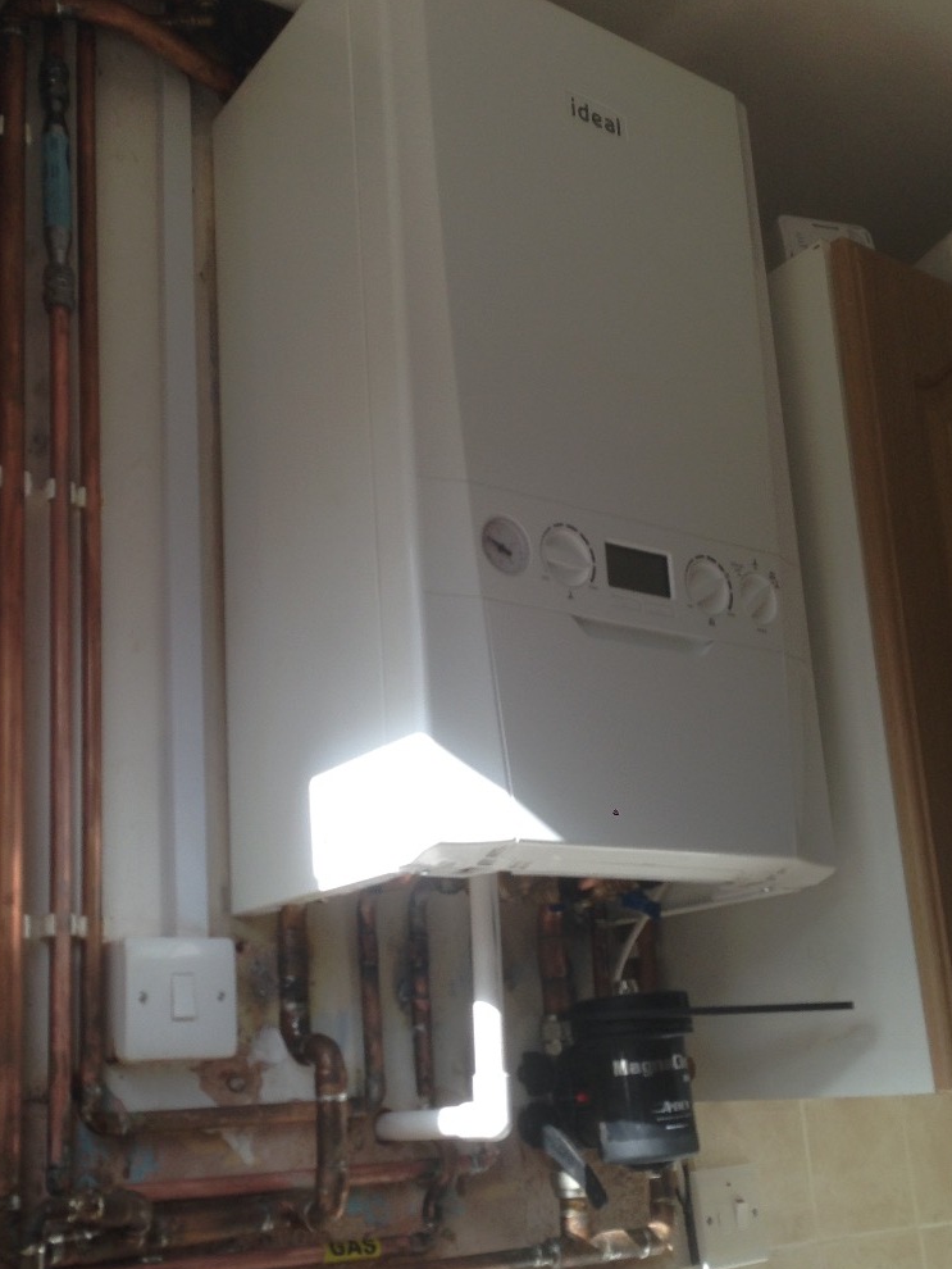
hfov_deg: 35.9
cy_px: 741
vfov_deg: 46.6
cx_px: 413
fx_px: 1466
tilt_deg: +18.4
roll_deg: +4.2
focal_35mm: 40
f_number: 2.4
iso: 50
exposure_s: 1/455
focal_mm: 4.12
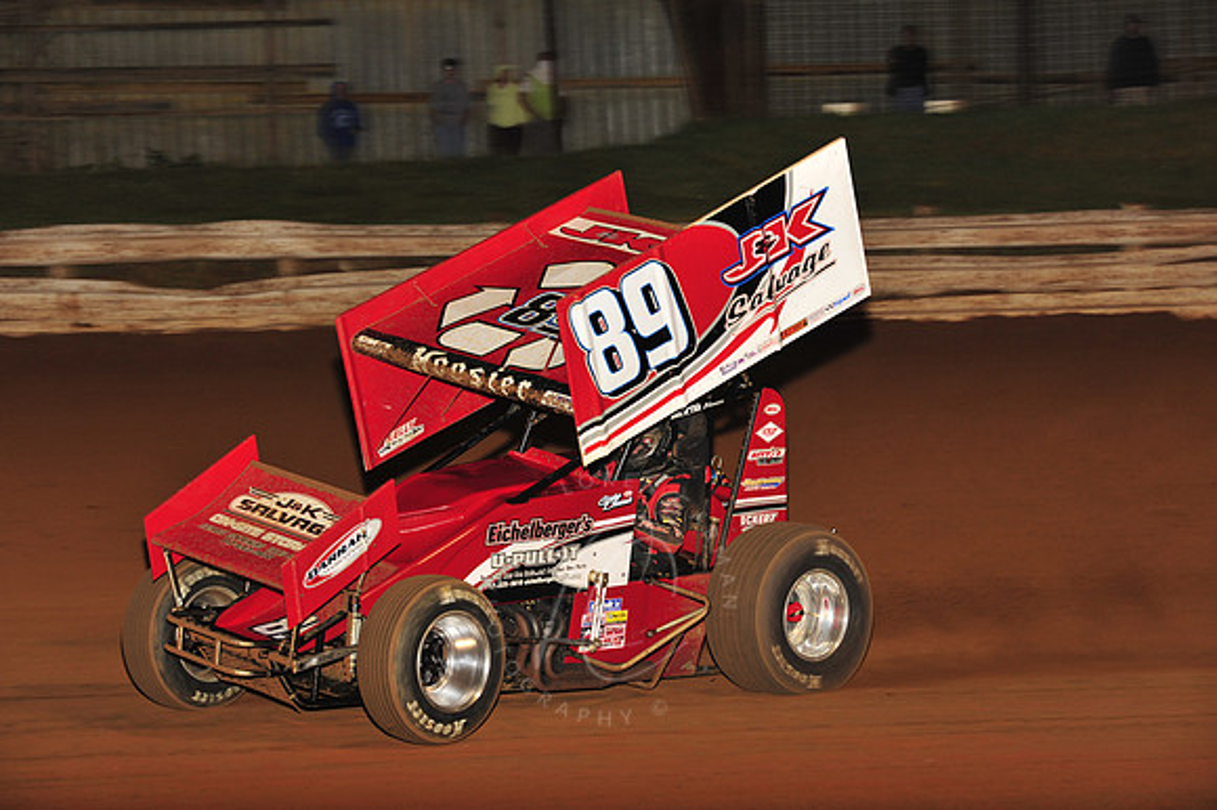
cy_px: 405
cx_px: 608
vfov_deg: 12.2
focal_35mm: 112
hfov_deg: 18.3
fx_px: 3784
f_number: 7.1
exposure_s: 1/320
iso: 1000
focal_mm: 112
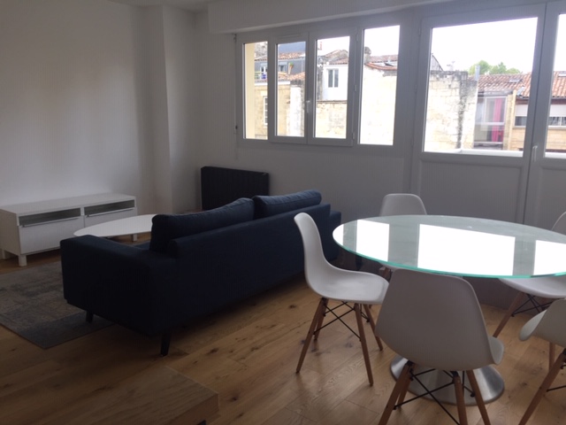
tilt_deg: -11.1
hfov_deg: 61.7
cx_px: 283
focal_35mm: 29
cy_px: 212
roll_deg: -0.5
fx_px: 474
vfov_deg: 48.2
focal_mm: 4.15
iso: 32
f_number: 2.2
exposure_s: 1/50
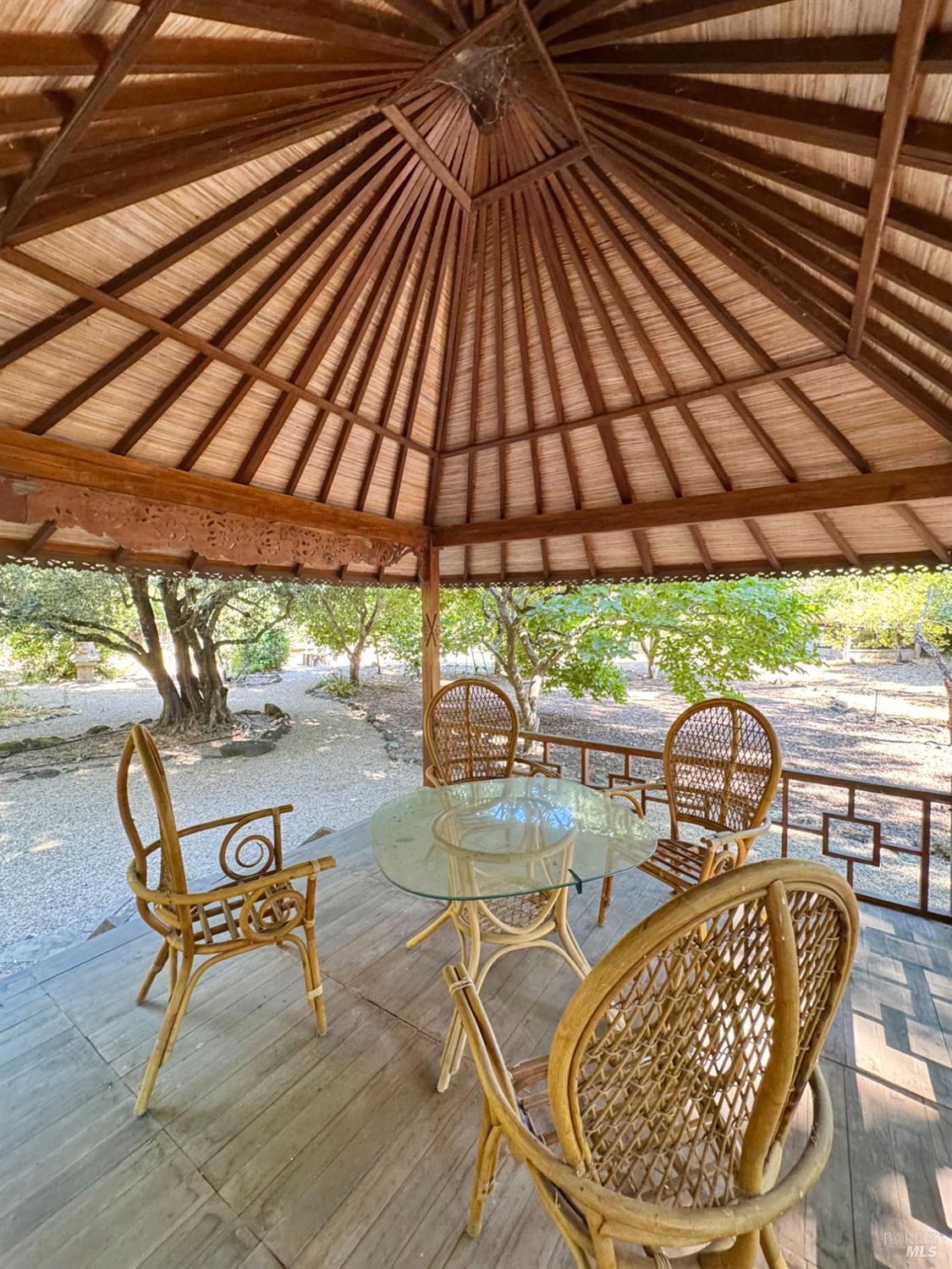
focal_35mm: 14
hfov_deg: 85.7
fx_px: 513
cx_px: 476
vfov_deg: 102.1
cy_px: 634
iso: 320
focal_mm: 2.22
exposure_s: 1/95
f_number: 2.2
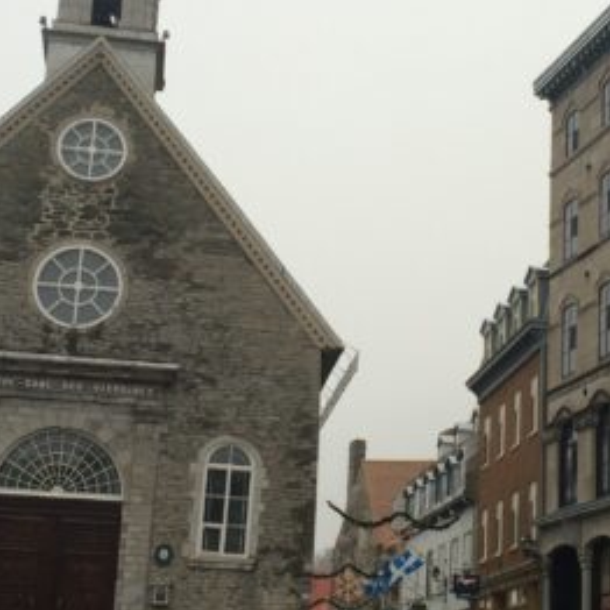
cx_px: 391
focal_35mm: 75
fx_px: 1495
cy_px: 314
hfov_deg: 23.0
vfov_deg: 23.1
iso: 32
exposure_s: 1/124
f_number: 2.2
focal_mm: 4.15
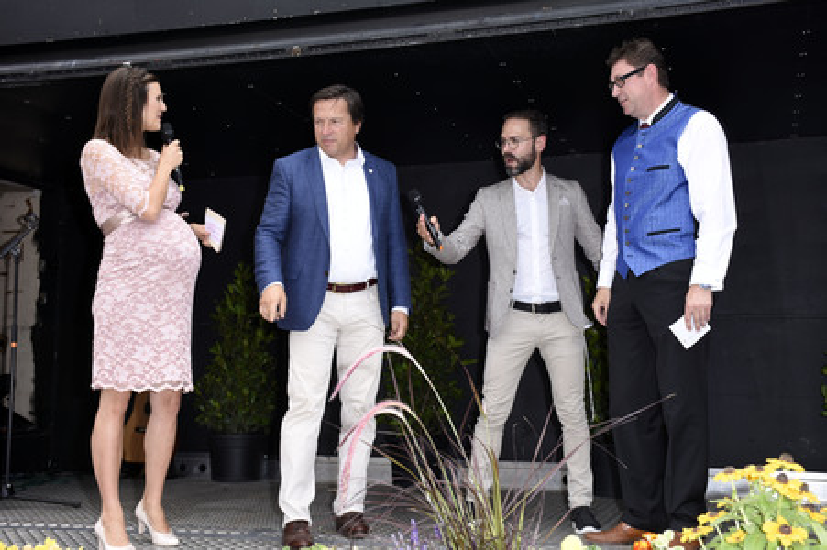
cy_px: 275
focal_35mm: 45
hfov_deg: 43.6
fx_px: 1033
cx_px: 414
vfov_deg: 29.8
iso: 125
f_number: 6.3
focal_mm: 30
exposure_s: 1/160
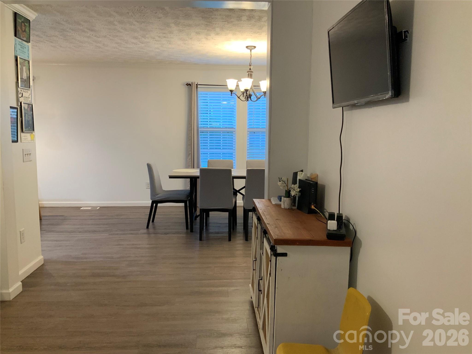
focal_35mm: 29
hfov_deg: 61.7
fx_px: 395
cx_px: 236
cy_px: 177
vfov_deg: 48.2
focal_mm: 3
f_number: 1.8
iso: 160
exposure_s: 1/60
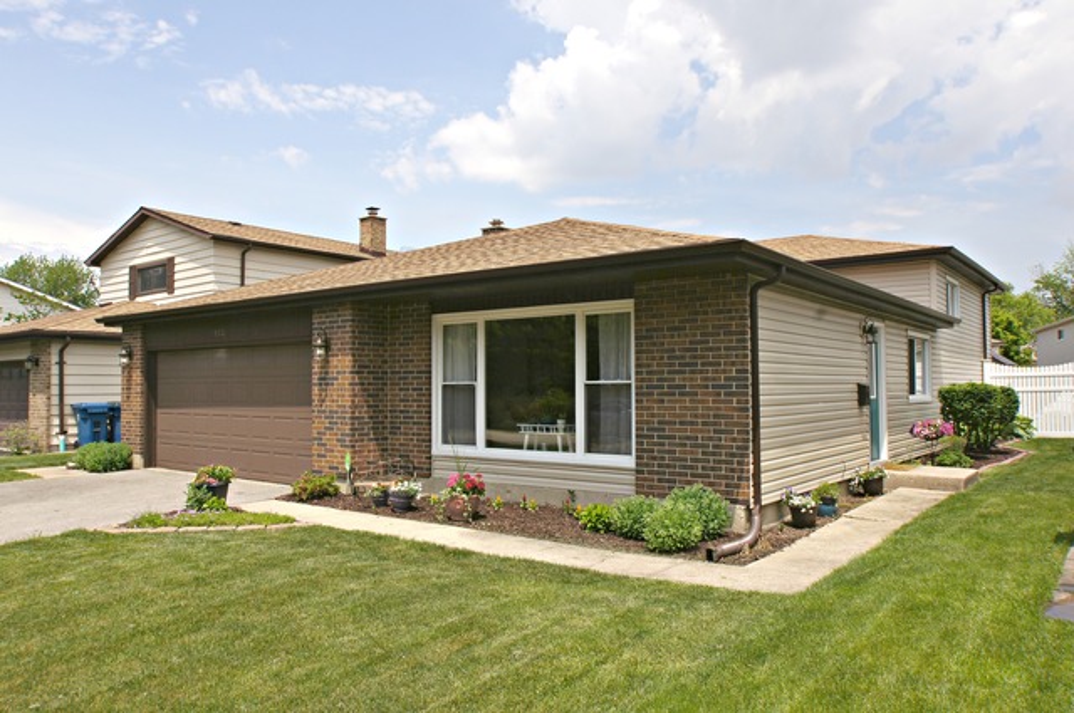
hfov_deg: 67.4
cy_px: 356
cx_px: 537
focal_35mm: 27
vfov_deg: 47.8
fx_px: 804
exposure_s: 1/100
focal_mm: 18
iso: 100
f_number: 14
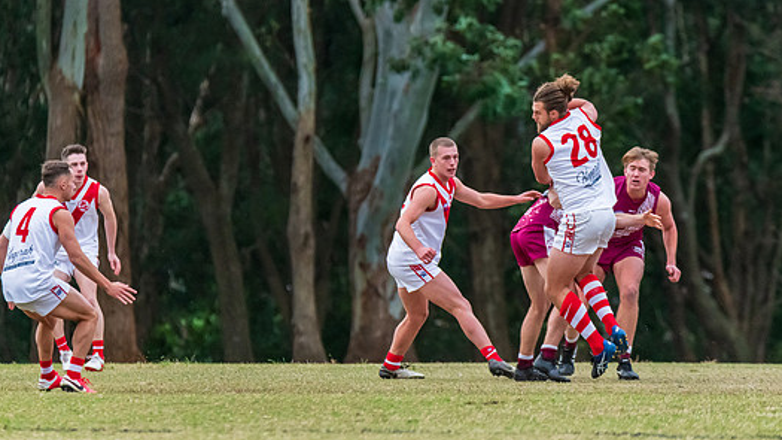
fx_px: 11049
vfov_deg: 2.3
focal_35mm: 533
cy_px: 183
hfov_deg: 4.1
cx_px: 433
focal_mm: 400
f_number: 6
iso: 3200
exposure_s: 1/1250
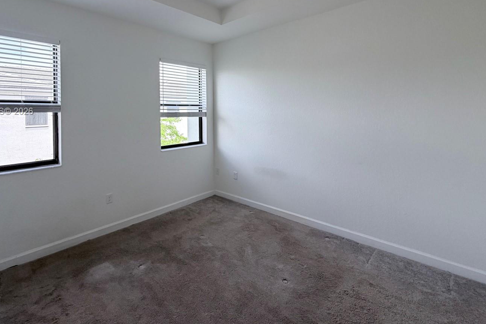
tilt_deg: +0.4
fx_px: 243
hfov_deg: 89.7
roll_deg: +1.6
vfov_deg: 65.9
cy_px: 112
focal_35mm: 18
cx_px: 217
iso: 125
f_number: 2.2
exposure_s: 1/121
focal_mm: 2.22
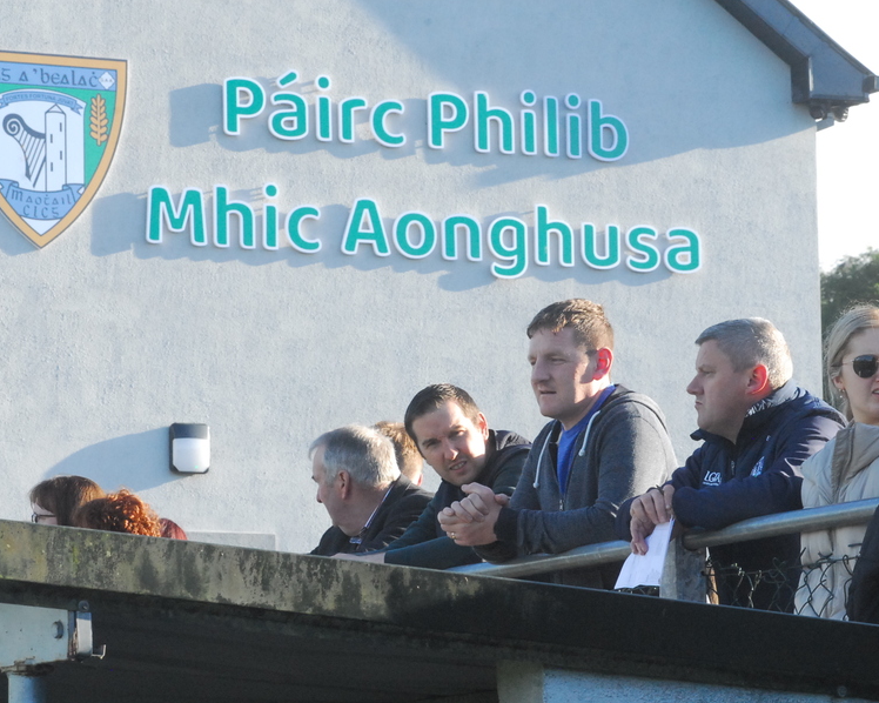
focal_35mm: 190
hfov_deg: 10.2
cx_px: 432
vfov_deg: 8.1
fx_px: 4942
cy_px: 350
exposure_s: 1/180
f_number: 14
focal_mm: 112
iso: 1600
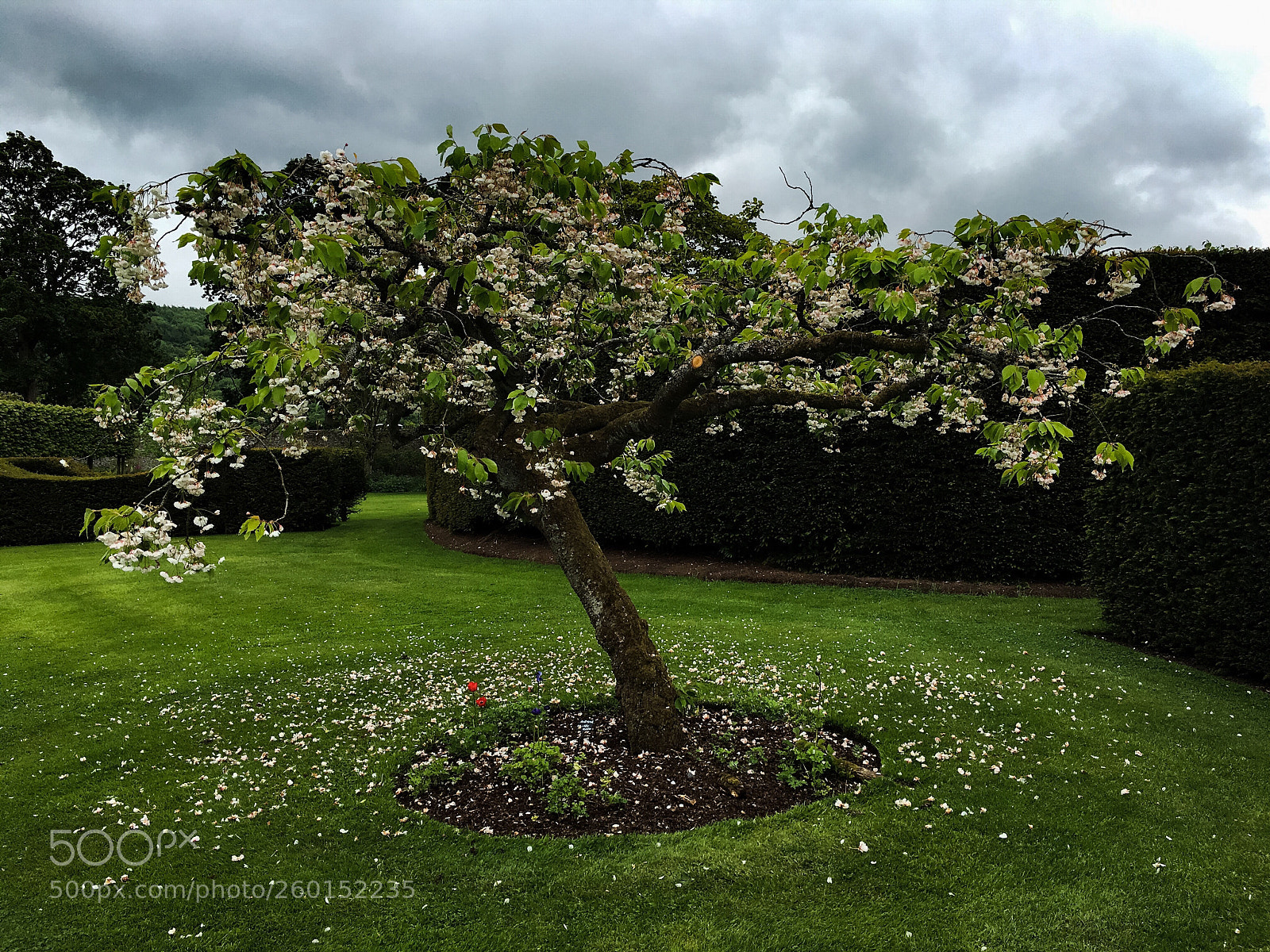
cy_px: 476
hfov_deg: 61.7
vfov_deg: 48.2
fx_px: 1064
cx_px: 635
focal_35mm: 29
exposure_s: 1/635
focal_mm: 4.15
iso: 25
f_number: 2.2
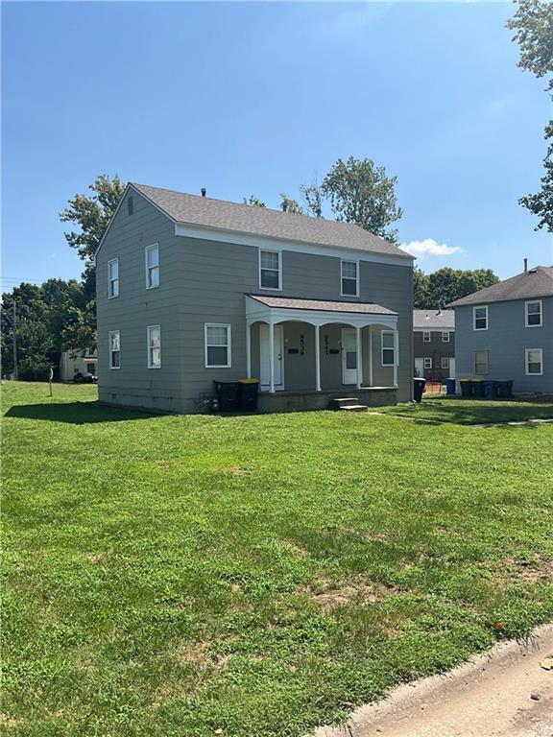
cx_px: 276
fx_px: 618
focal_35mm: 29
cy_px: 368
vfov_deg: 61.7
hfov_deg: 48.2
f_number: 1.8
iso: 25
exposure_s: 1/2141
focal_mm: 3
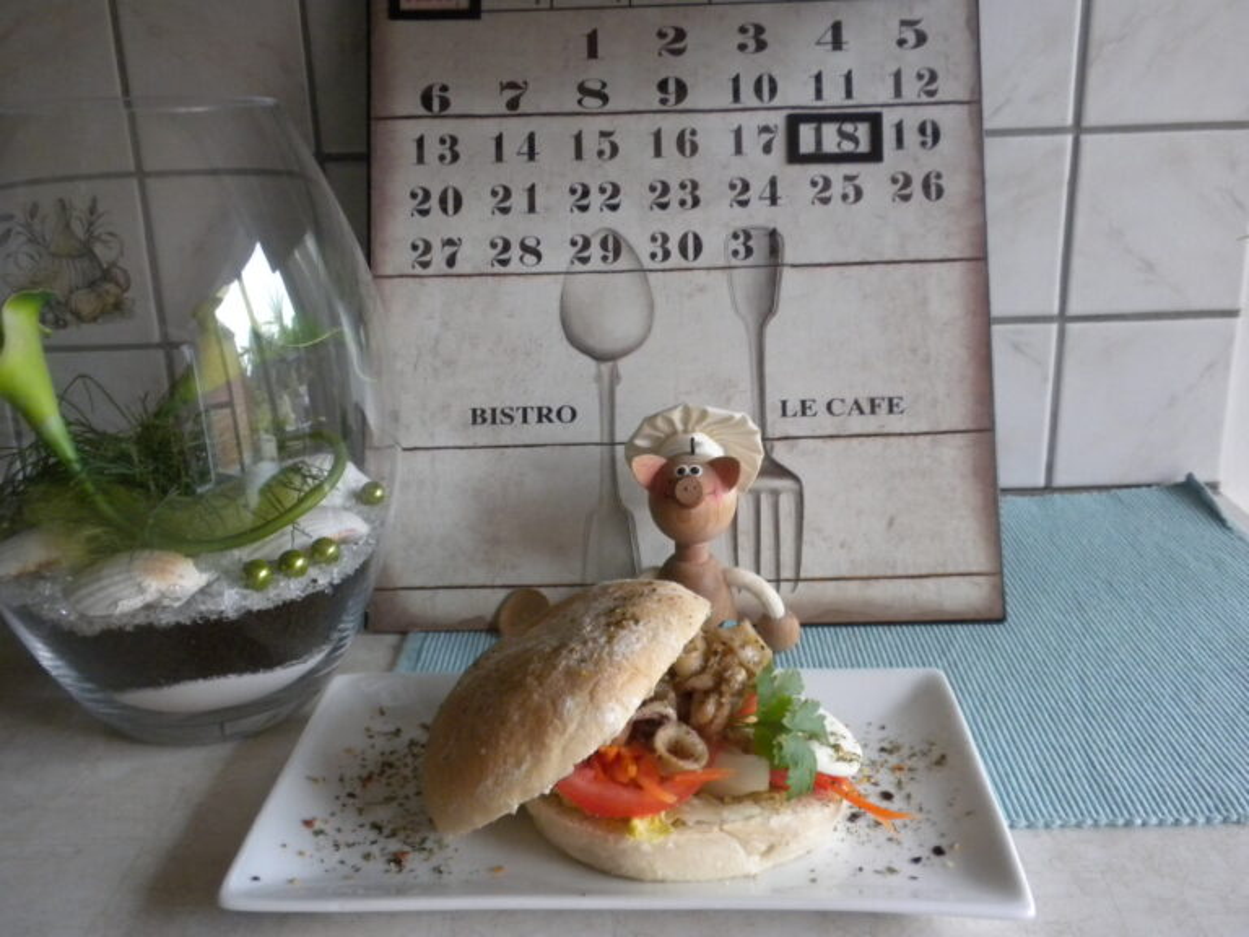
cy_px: 468
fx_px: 1335
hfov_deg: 50.1
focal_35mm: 37
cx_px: 624
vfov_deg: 38.7
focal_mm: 6.6
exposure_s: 1/52
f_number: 3.5
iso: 400
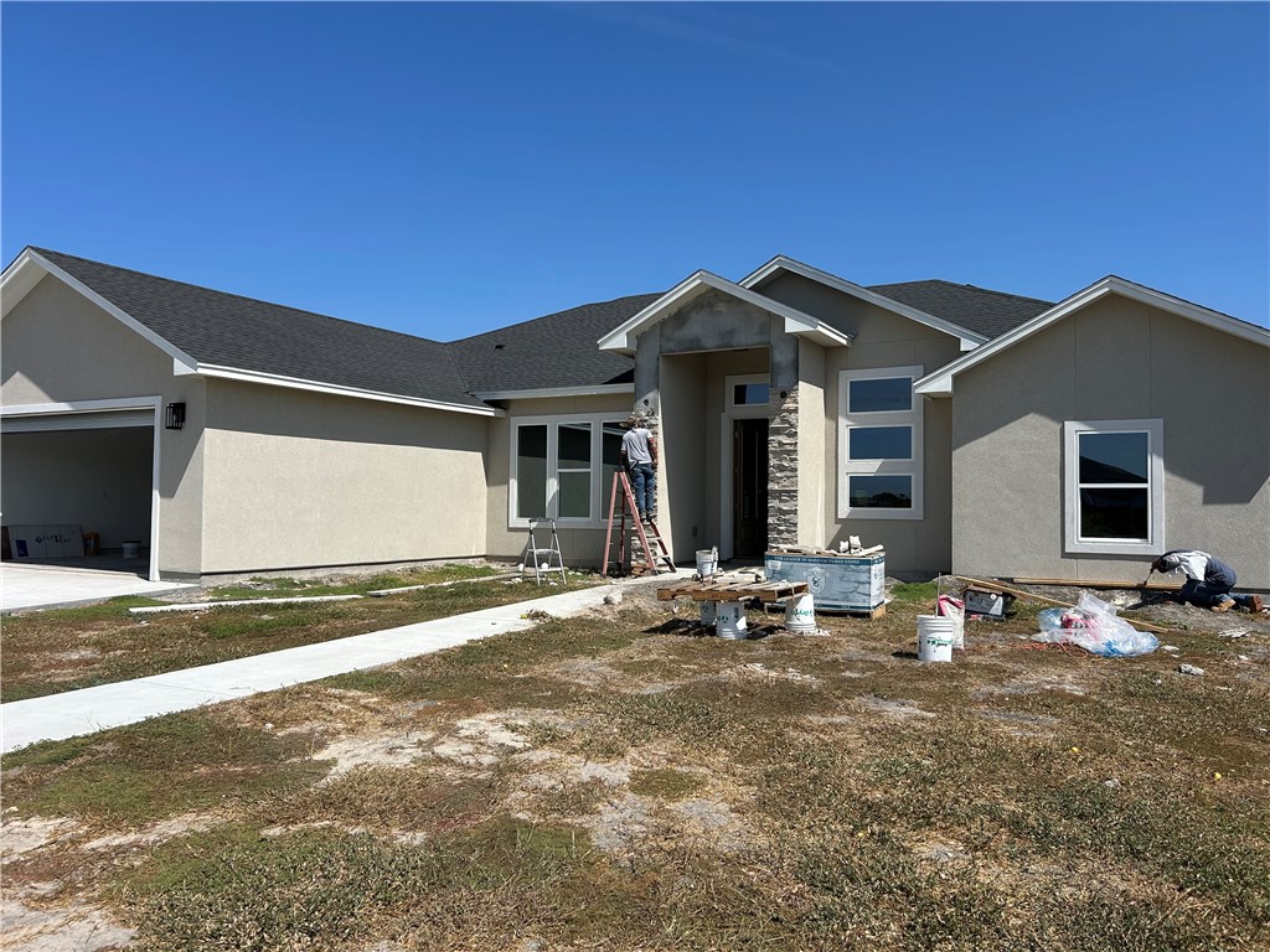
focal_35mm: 26
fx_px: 954
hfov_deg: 67.3
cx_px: 635
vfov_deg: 53.1
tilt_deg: +2.3
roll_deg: -0.1
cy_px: 476
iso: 50
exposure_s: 1/6579
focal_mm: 5.7
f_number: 1.5
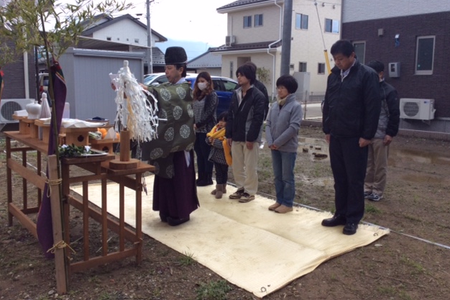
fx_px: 425
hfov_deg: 55.8
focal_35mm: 34
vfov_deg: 38.8
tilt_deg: -8.3
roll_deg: -0.3
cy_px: 129
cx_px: 229
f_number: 2.4
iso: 32
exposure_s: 1/520
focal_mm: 3.3
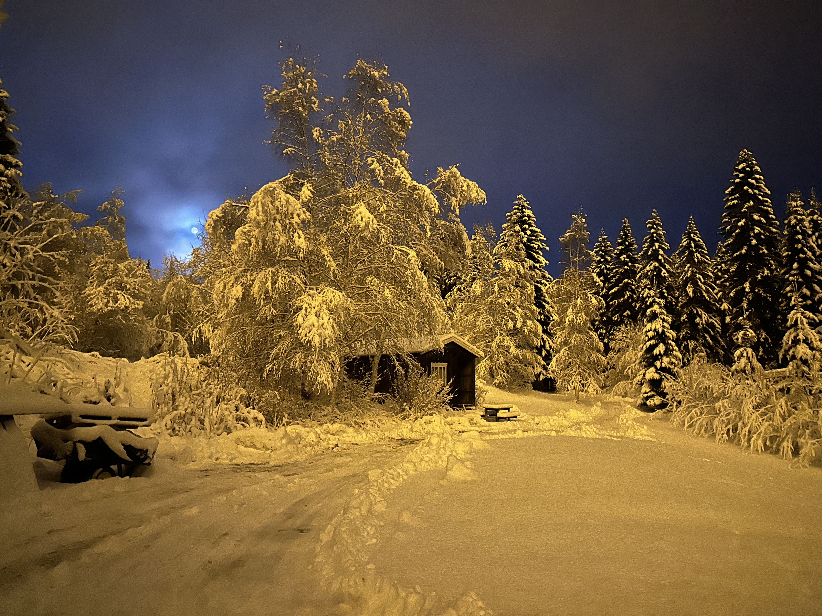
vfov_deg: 56.8
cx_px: 411
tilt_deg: +7.6
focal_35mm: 24
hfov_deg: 71.6
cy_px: 308
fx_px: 570
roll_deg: +0.4
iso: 1600
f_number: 1.78
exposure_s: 1/9
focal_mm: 6.86
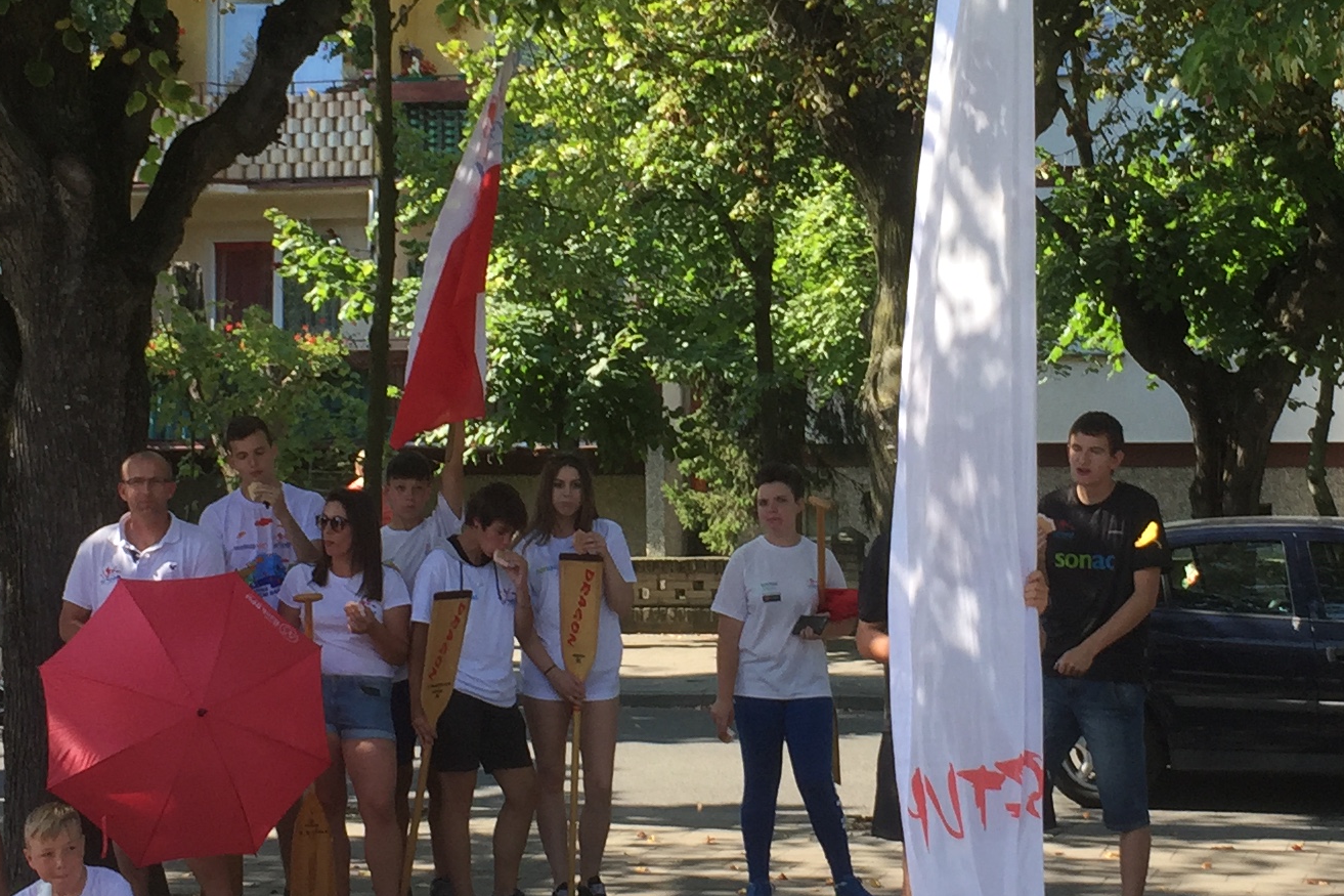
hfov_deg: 27.0
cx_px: 739
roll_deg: -2.9
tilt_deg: -0.6
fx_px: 2799
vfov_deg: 18.1
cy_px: 285
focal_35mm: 75
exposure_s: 1/434
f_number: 2.2
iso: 32
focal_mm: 4.15
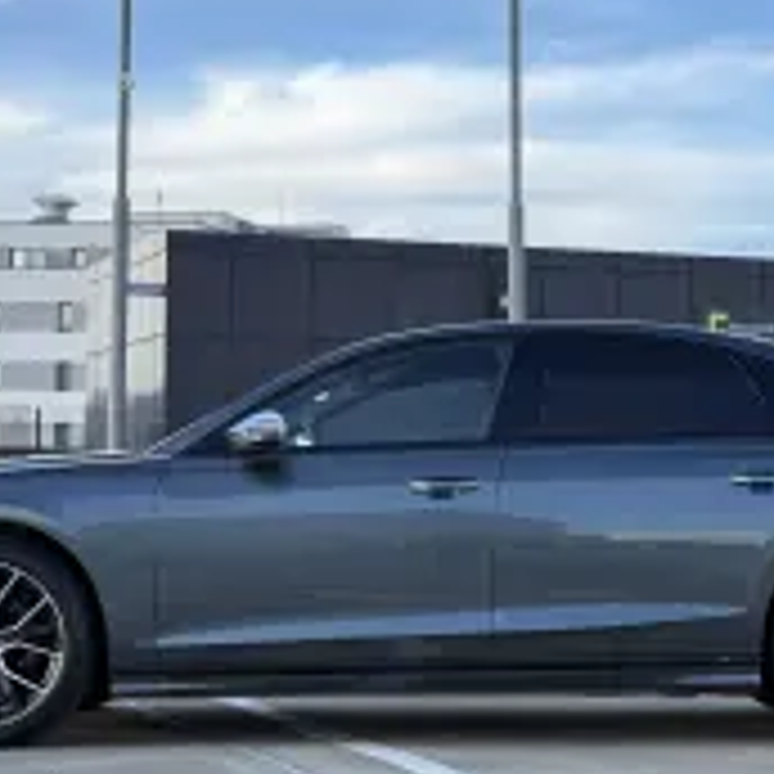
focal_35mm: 89
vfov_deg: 19.5
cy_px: 382
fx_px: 2251
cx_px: 459
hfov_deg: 19.5
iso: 80
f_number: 1.78
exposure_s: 1/516
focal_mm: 6.76
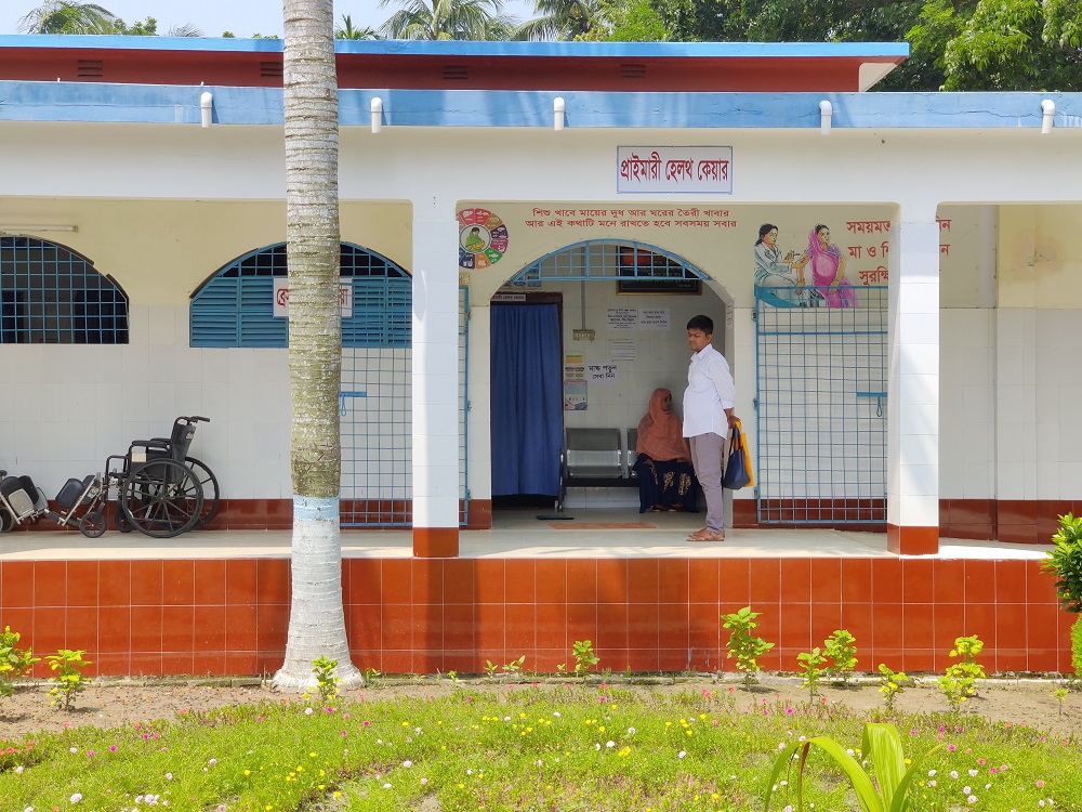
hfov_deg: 29.4
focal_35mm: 66
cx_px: 541
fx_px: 2063
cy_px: 406
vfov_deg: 22.3
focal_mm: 6.22
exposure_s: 1/662
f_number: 2.2
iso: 100
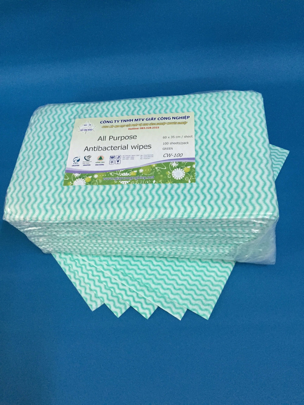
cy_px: 202
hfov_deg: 48.2
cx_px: 152
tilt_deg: -57.5
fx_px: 340
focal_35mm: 29
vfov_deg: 61.7
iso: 200
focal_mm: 4.15
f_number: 2.2
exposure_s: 1/33
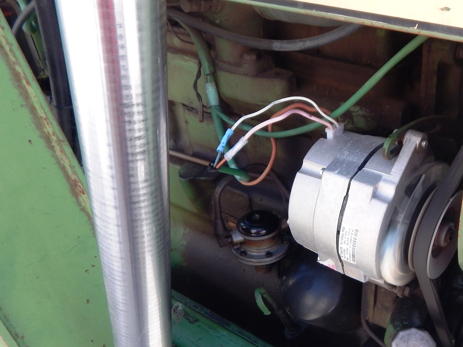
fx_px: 495
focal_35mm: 37
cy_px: 240
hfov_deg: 48.6
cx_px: 336
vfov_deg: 38.1
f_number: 3
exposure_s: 1/200
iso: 125
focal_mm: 4
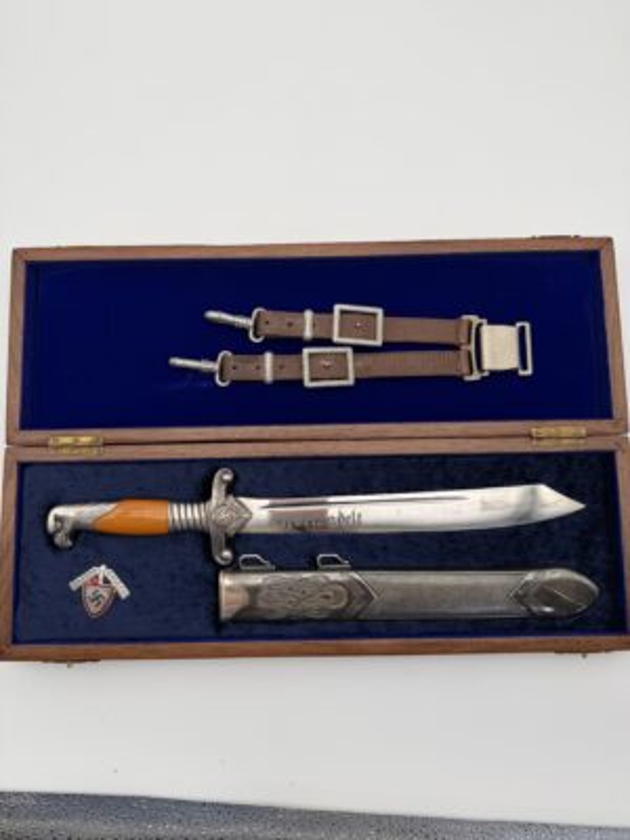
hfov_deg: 56.8
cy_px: 420
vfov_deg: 71.6
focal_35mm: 24
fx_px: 582
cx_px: 315
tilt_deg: -82.2
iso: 80
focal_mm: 6.76
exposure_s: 1/407
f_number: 1.78
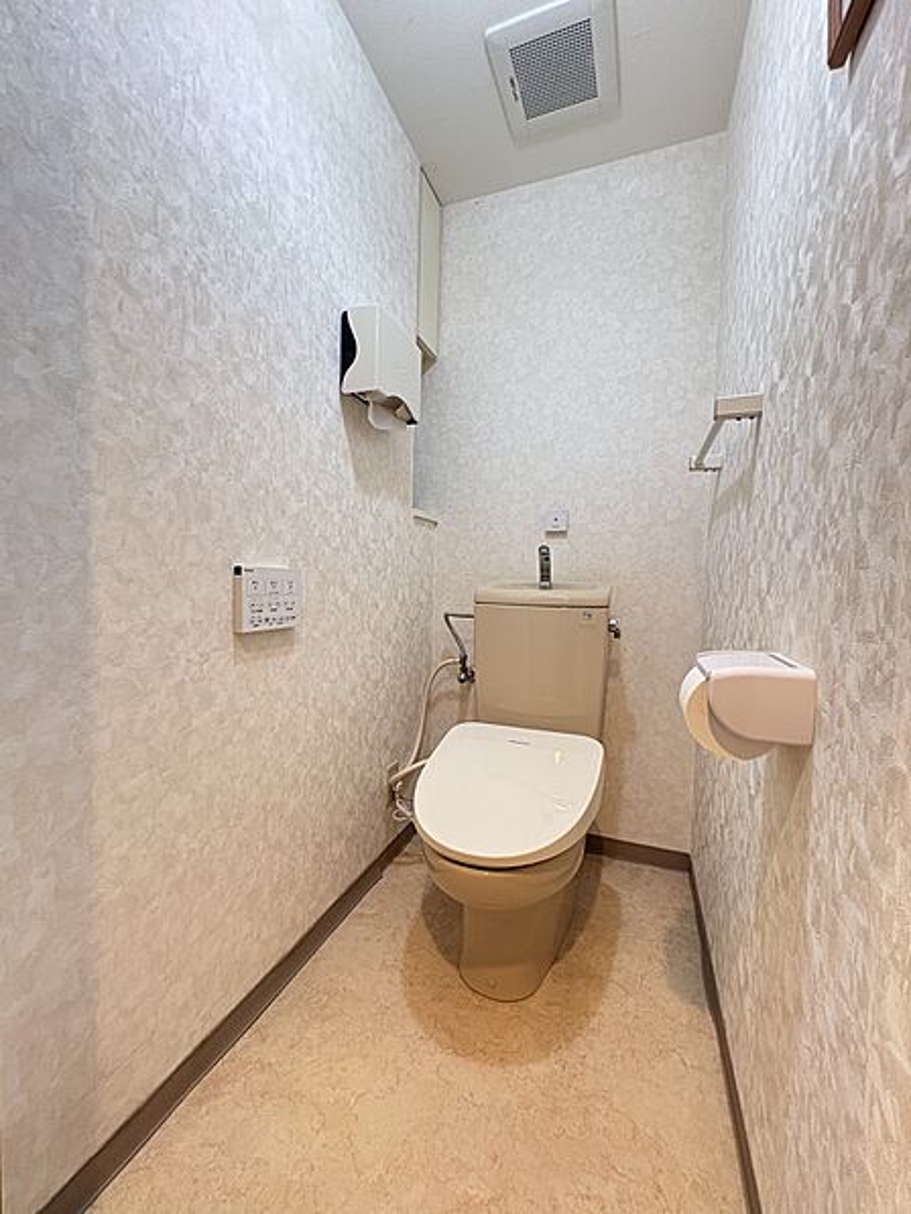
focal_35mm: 14
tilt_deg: -2.8
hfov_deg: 85.7
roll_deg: -0.9
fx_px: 491
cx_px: 456
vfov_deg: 102.1
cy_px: 607
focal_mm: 2.22
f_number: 2.2
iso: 400
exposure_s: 1/60
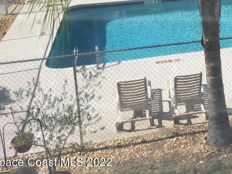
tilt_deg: -10.1
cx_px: 265
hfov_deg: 25.8
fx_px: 462
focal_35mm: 69
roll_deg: -0.7
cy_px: -27
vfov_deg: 20.1
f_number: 2.2
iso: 32
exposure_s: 1/760
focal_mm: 4.15
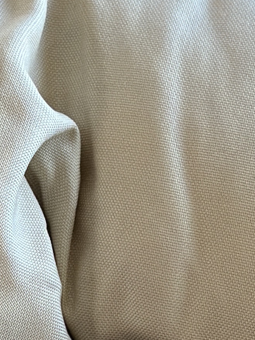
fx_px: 2161
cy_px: 471
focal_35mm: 220
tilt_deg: -39.6
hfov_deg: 6.7
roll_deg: +6.4
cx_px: 41
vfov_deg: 8.8
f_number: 1.78
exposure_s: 1/68
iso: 125
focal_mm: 6.86
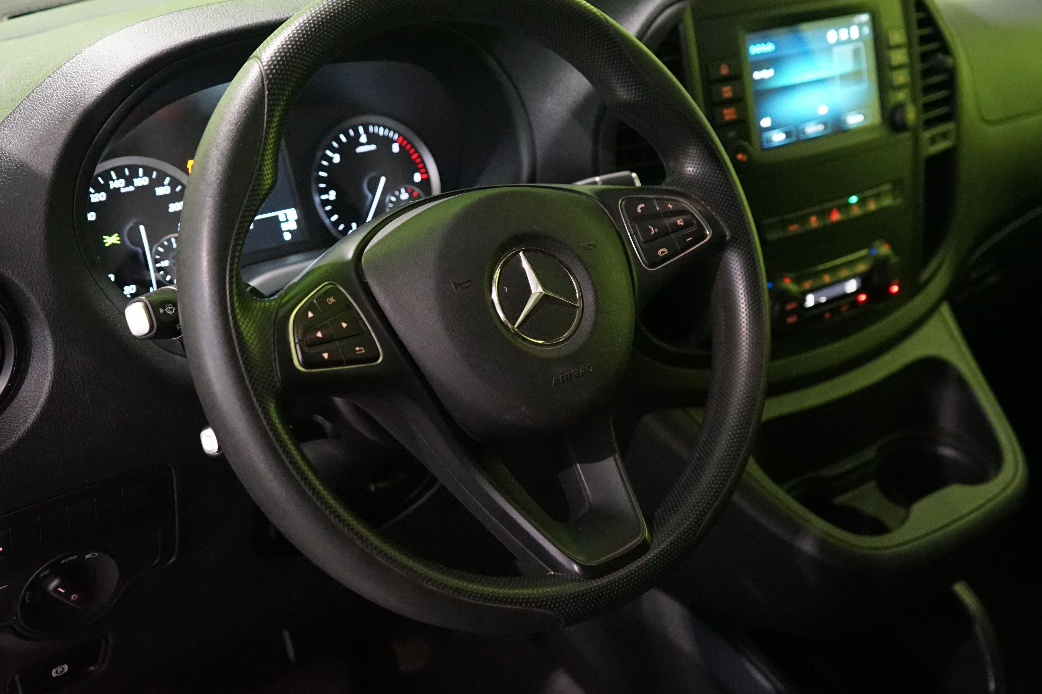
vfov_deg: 29.8
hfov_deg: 43.6
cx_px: 540
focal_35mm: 45
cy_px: 284
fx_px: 1302
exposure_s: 1/80
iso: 6400
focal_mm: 34
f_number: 4
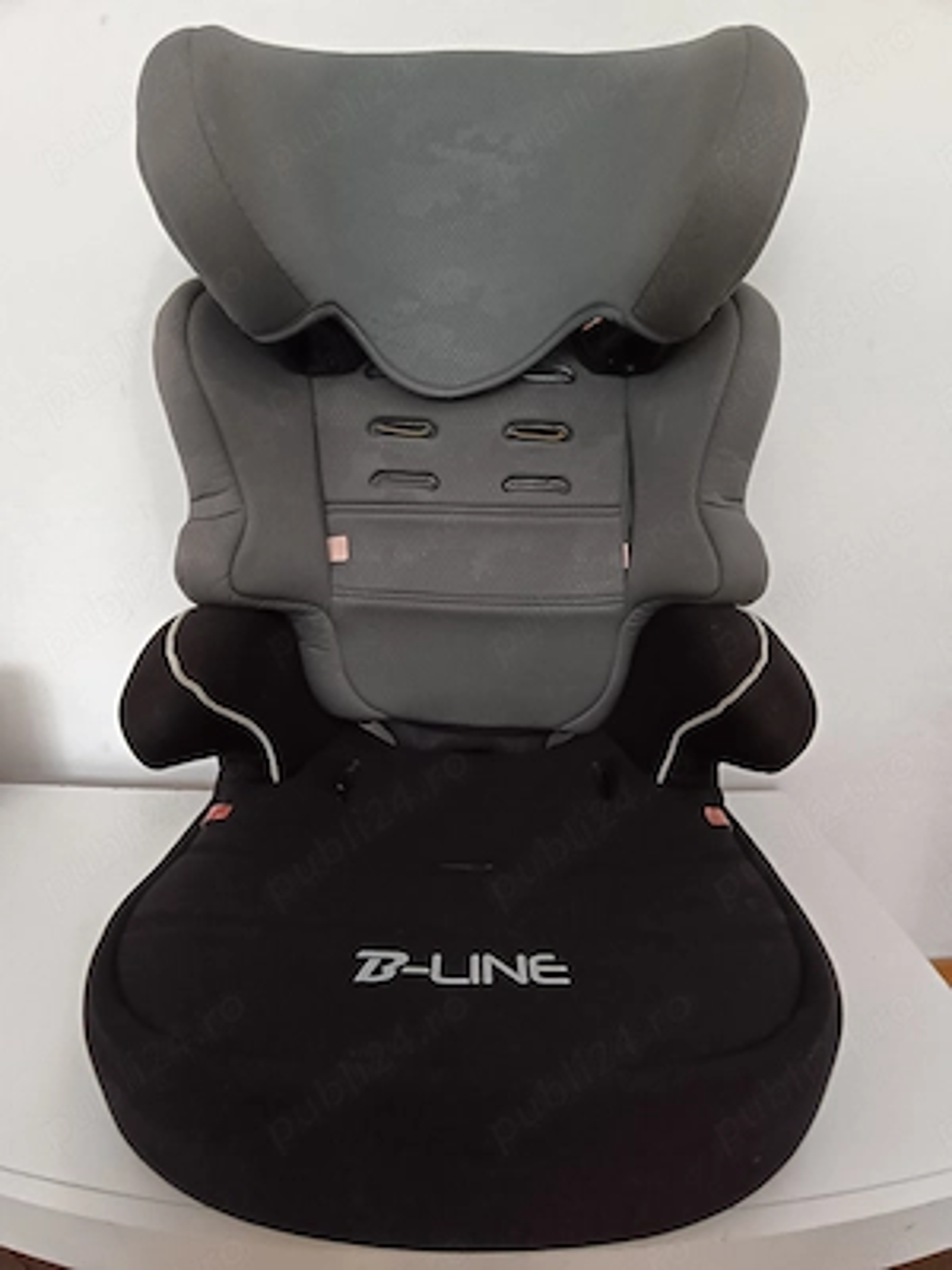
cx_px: 476
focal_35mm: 17
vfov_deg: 91.0
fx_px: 623
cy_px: 635
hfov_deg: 74.7
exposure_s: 1/25
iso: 913
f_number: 2.2
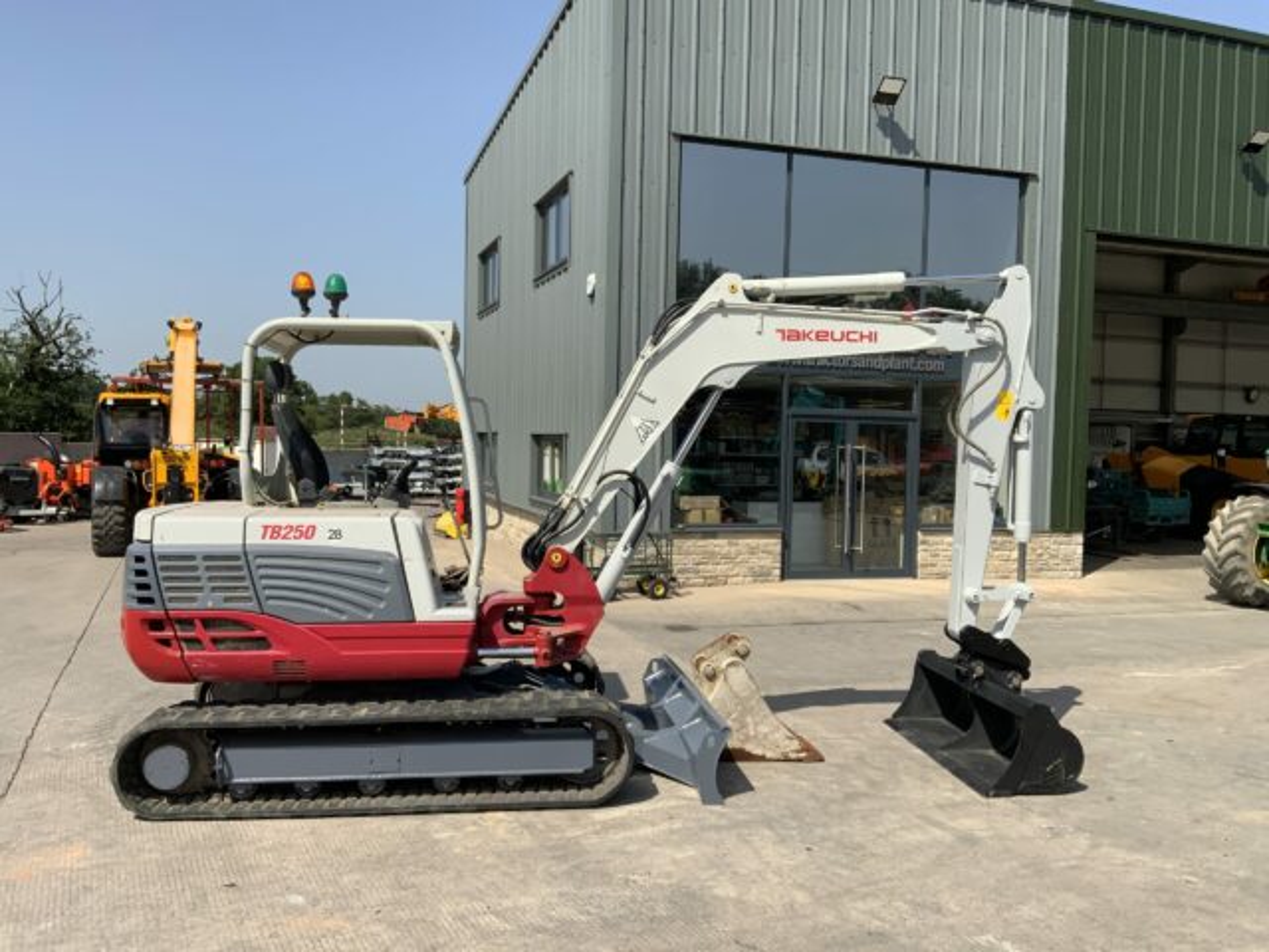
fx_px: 1063
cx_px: 634
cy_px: 476
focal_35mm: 29
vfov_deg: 48.2
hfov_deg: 61.7
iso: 16
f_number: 1.8
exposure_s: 1/2141
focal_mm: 3
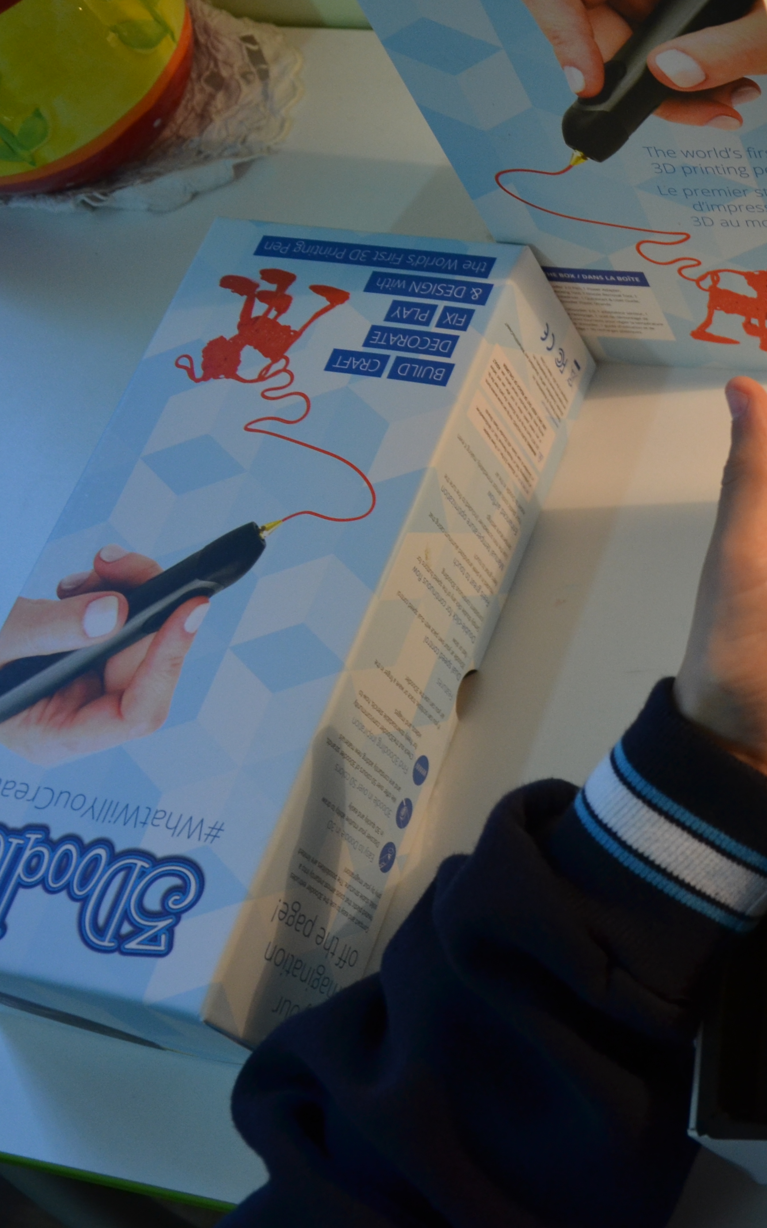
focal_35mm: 57
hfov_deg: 20.9
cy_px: 555
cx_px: 967
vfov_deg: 35.7
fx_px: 1903
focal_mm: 21
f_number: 4
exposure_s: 1/60
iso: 500
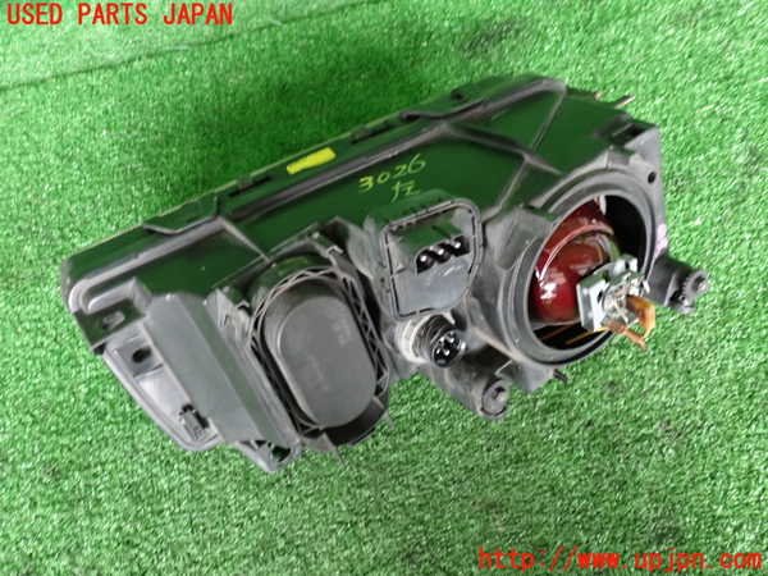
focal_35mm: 30
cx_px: 384
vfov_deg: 46.8
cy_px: 288
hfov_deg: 60.0
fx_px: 666
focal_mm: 5.4
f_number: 2.3
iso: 320
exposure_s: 1/30
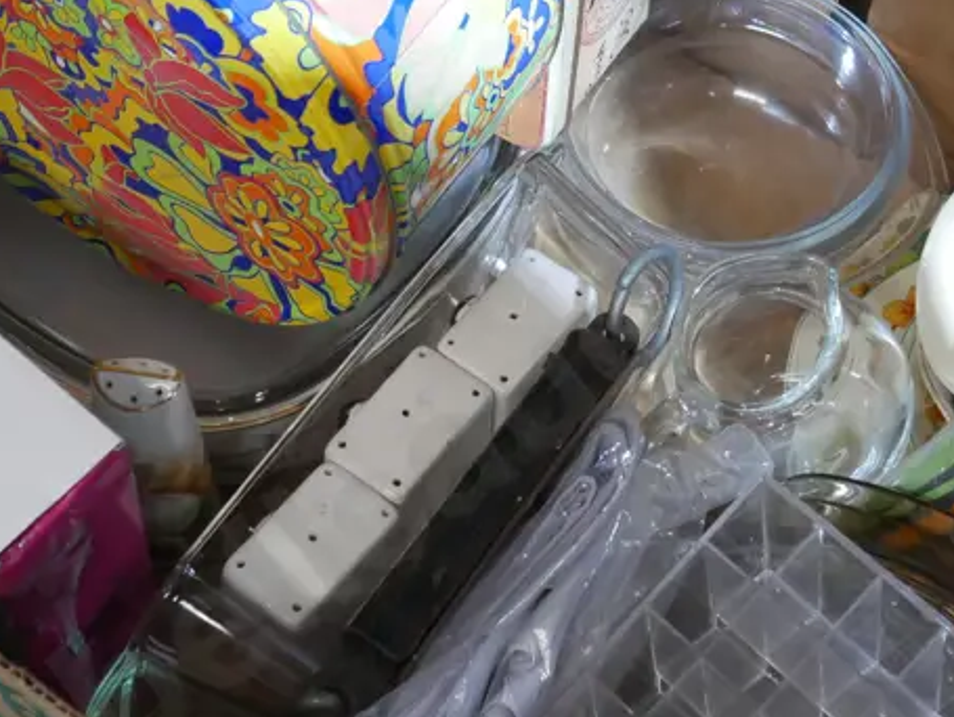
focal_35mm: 72
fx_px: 1986
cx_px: 556
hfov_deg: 27.0
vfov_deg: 20.5
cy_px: 385
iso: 2000
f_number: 3.6
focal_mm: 16
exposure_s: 1/60
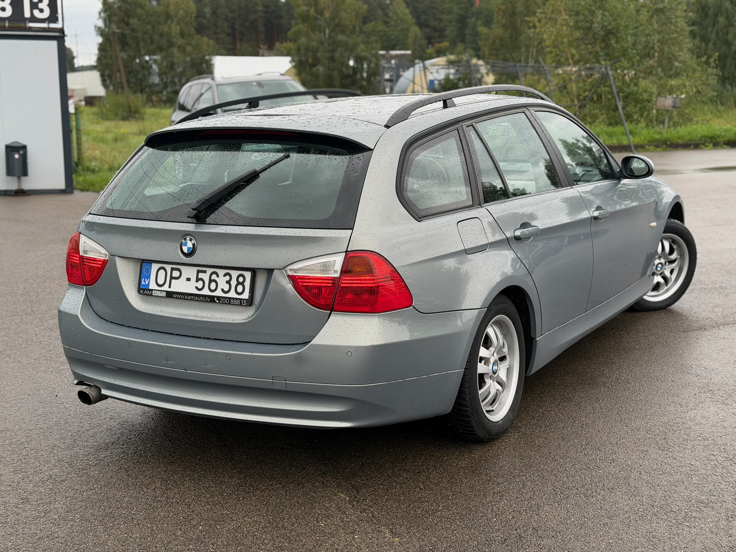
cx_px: 368
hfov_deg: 39.7
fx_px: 1021
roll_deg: +0.8
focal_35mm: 48
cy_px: 276
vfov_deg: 30.3
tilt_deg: -10.6
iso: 64
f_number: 1.78
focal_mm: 6.76
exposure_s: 1/242
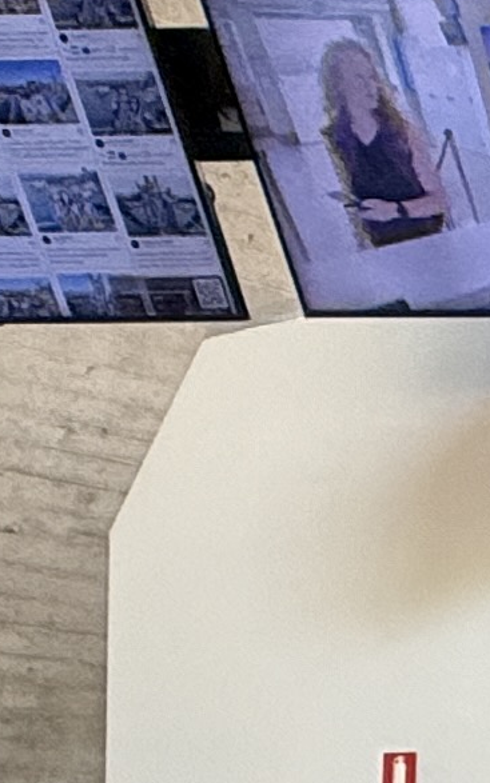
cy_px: 1016
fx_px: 2179
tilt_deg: -0.3
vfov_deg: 18.9
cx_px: 1519
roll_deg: -2.0
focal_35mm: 102
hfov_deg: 9.6
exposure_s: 1/100
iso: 200
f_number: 2.2
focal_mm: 2.22
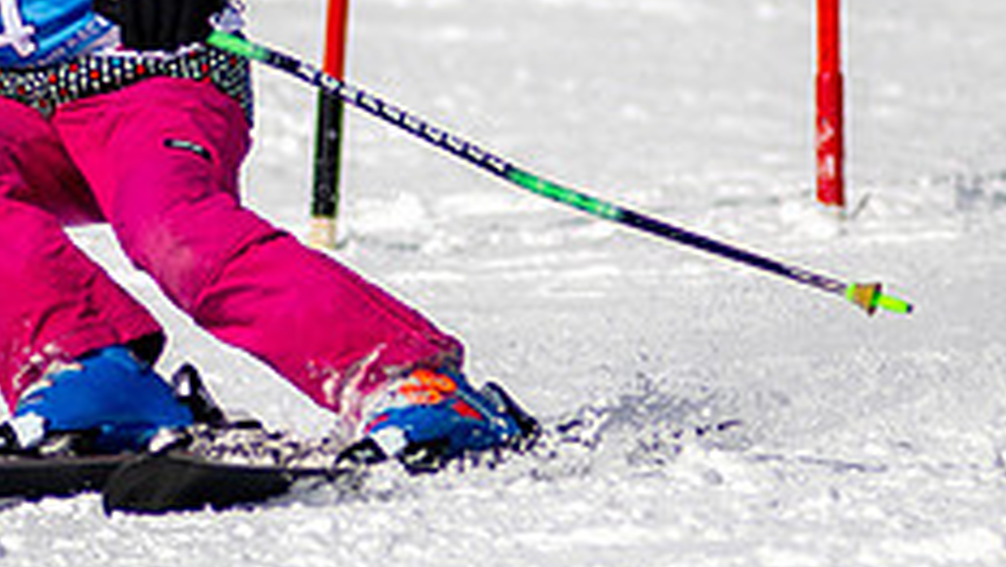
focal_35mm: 1486
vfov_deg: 0.8
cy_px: 209
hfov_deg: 1.5
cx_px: 182
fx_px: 39666
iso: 100
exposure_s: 1/6400
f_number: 2.8
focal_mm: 300
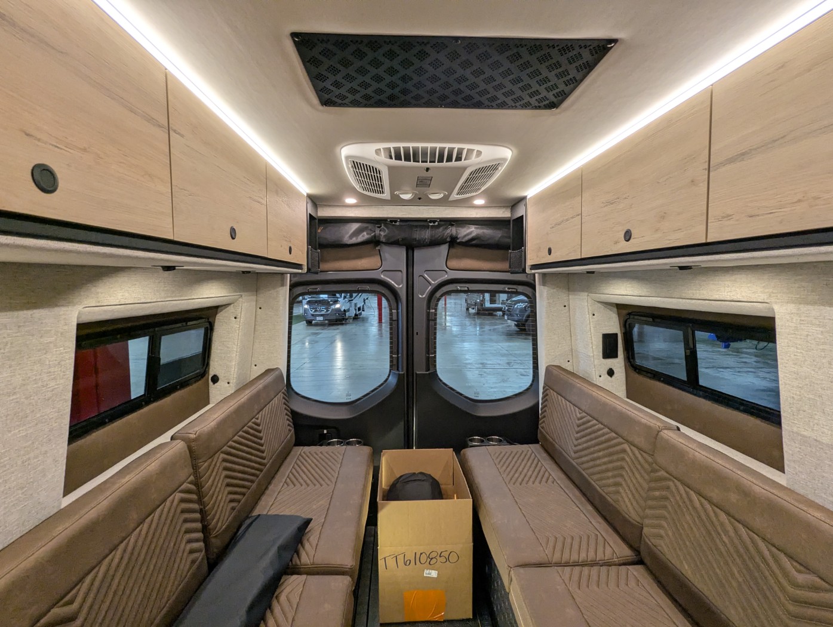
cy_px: 314
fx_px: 386
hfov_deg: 94.4
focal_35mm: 16
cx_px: 416
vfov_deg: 78.2
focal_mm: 2.35
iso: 193
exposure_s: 1/59.6
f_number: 2.2
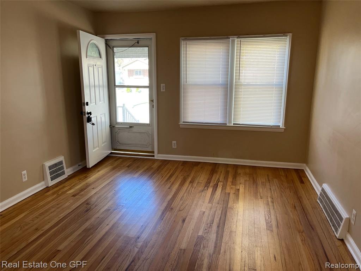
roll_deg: +0.1
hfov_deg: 67.3
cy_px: 136
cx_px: 180
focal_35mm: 26
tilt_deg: -12.1
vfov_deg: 53.1
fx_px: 271
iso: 125
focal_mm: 5.1
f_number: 1.6
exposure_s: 1/121
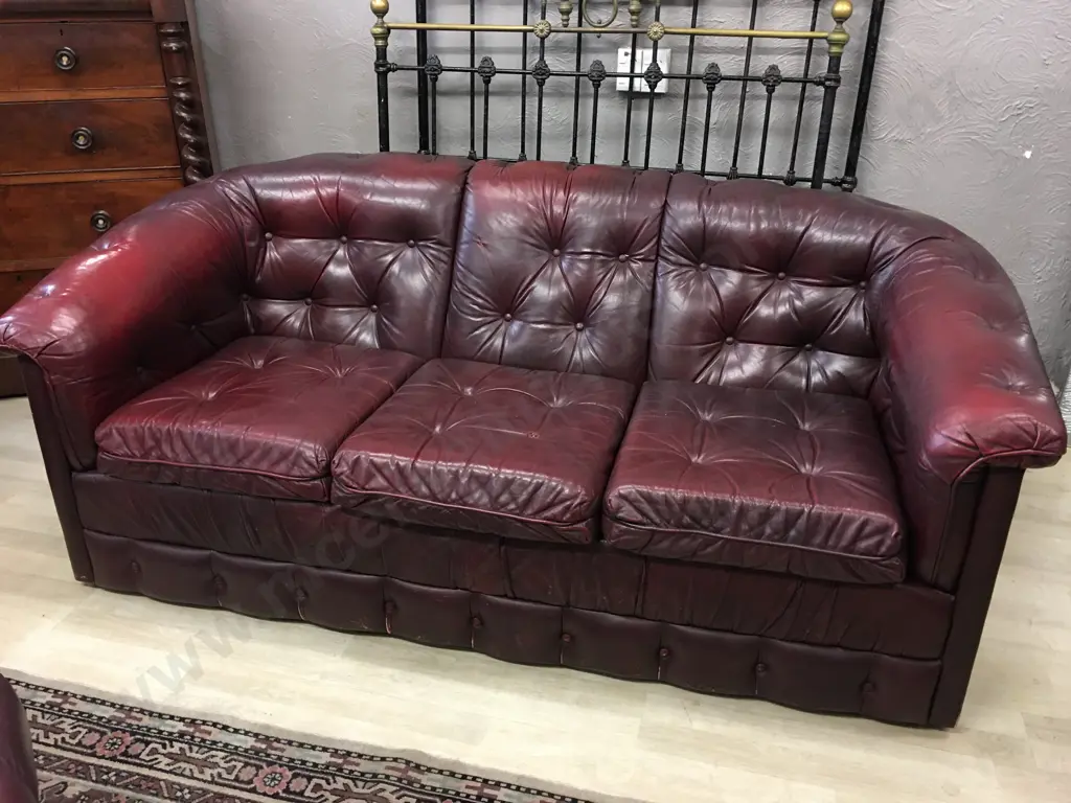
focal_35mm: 29
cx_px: 536
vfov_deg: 48.2
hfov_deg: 61.7
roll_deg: -1.8
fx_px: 897
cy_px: 402
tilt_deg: -24.3
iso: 80
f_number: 2.2
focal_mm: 4.15
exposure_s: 1/17
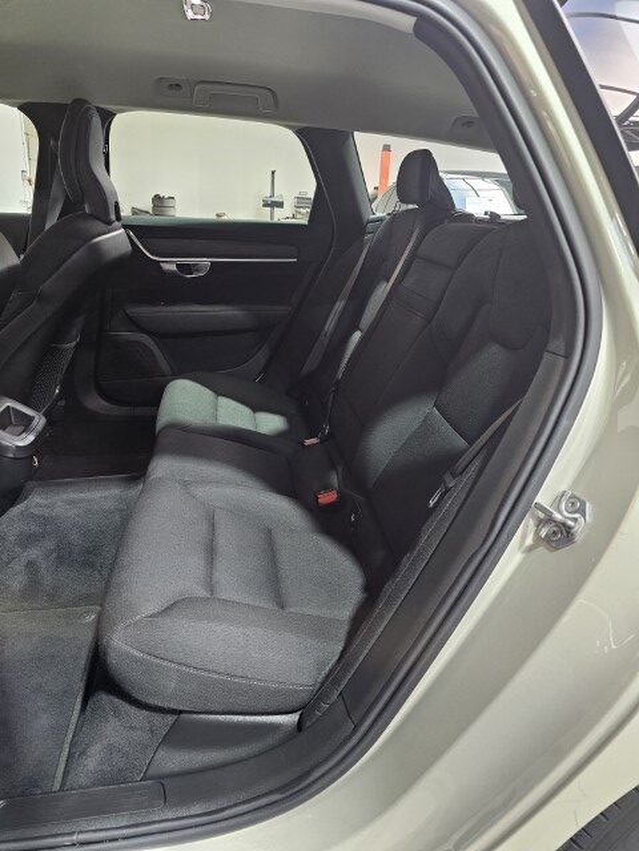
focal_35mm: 23
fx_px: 566
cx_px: 320
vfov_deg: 73.9
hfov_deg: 58.9
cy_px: 426
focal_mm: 6.3
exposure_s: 1/100
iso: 640
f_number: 1.7
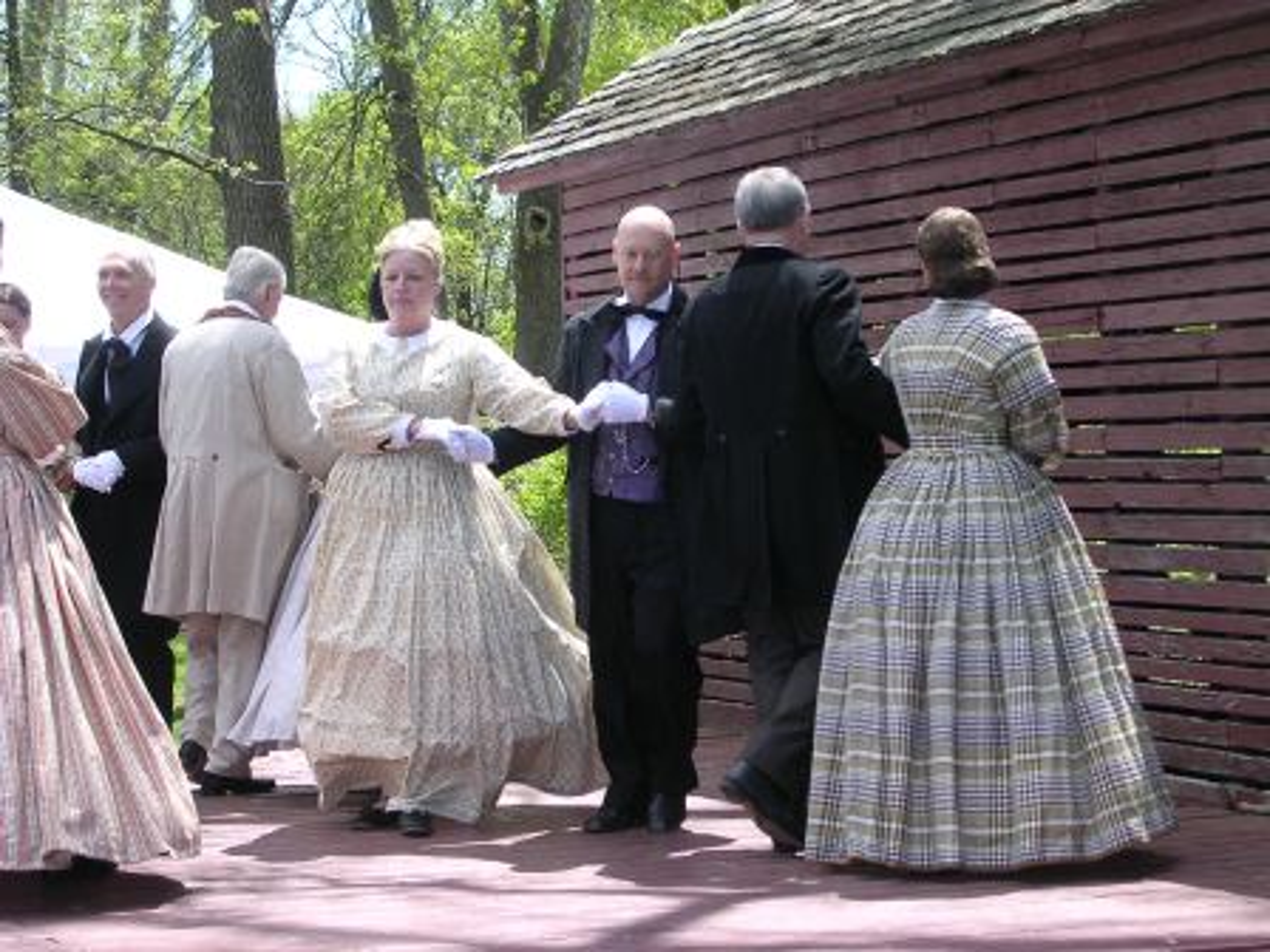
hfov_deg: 22.8
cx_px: 635
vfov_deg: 17.2
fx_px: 3155
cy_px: 476
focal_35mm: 86
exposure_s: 1/183
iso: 100
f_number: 4.1
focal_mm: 13
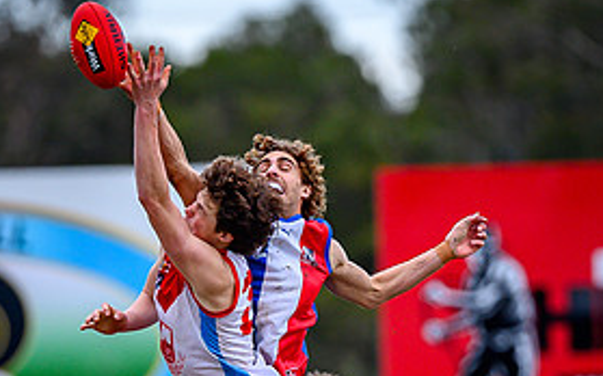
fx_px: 26114
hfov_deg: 1.3
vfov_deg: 0.8
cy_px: 299
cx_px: 313
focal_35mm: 1590
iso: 450
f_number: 4
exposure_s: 1/1600
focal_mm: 500
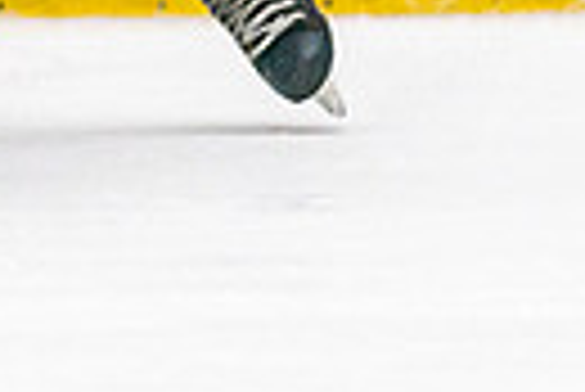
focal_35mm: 1433
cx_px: -240
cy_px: 59
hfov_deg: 1.4
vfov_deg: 1.0
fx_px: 23312
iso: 3200
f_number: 2.8
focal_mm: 200
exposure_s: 1/1250
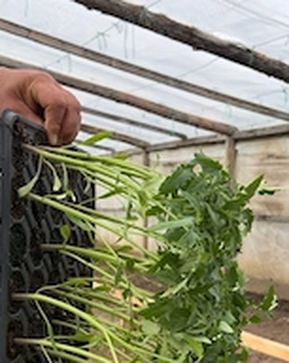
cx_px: 123
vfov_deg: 33.8
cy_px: 316
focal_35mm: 53
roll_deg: -0.6
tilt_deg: -10.3
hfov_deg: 28.5
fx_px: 568
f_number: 1.6
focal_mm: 5.96
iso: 32
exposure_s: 1/463
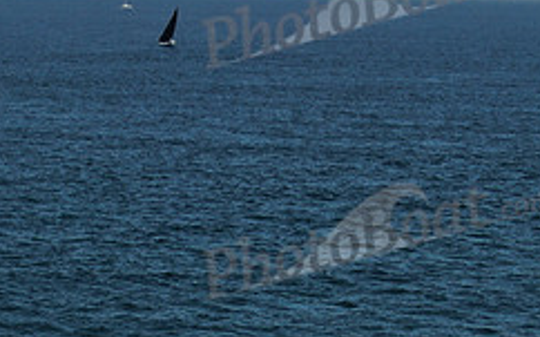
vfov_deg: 10.6
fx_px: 1795
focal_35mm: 122
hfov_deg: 16.9
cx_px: 74
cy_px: 401
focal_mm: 8.6
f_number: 3.8
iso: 100
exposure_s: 1/1600
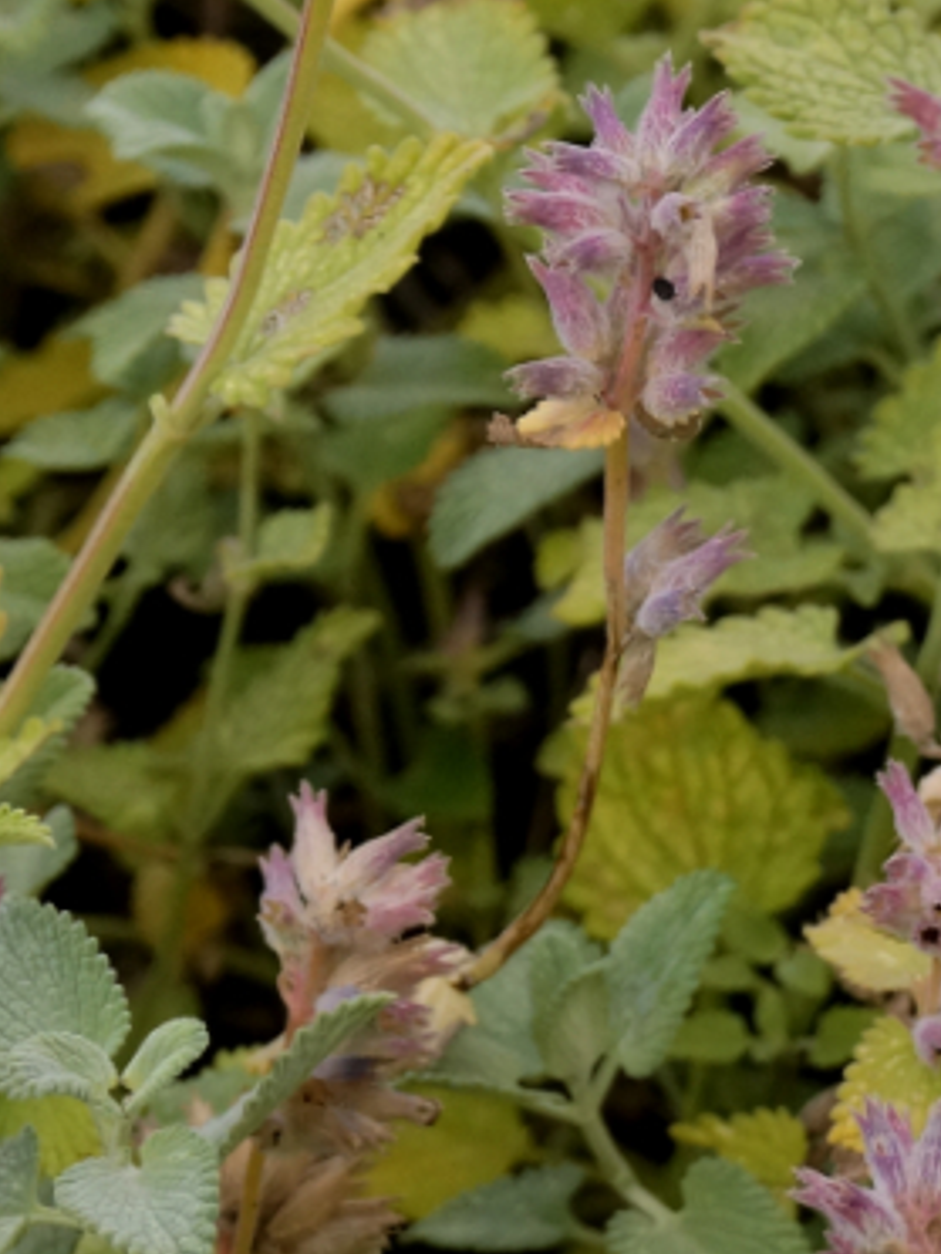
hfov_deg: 5.8
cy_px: -3
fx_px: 9262
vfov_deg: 7.7
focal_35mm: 256
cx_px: 722
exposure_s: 1/500
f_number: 9
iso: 1250
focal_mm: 55
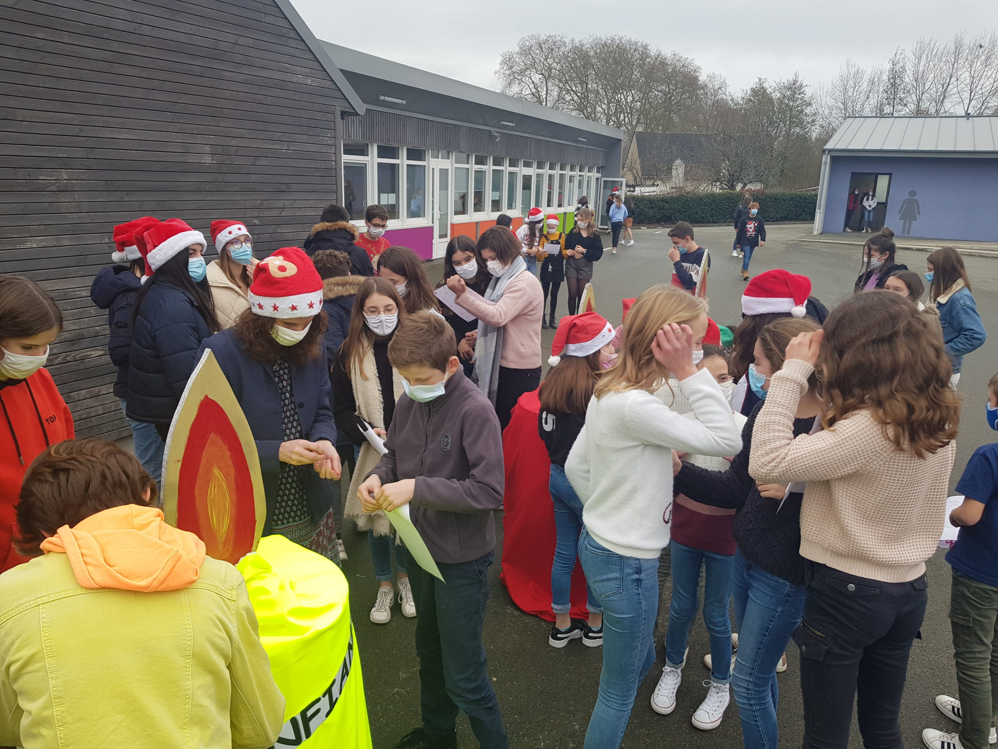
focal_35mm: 26
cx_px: 499
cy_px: 374
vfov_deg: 53.1
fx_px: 750
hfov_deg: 67.3
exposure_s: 1/246
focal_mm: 4.2
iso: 40
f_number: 1.7
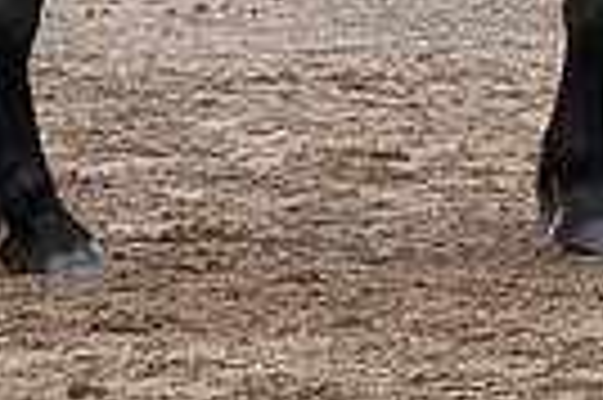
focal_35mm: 470
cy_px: -344
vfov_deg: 2.9
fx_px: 7863
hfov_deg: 4.4
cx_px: 446
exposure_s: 1/1250
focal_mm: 125
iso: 1100
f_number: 5.6
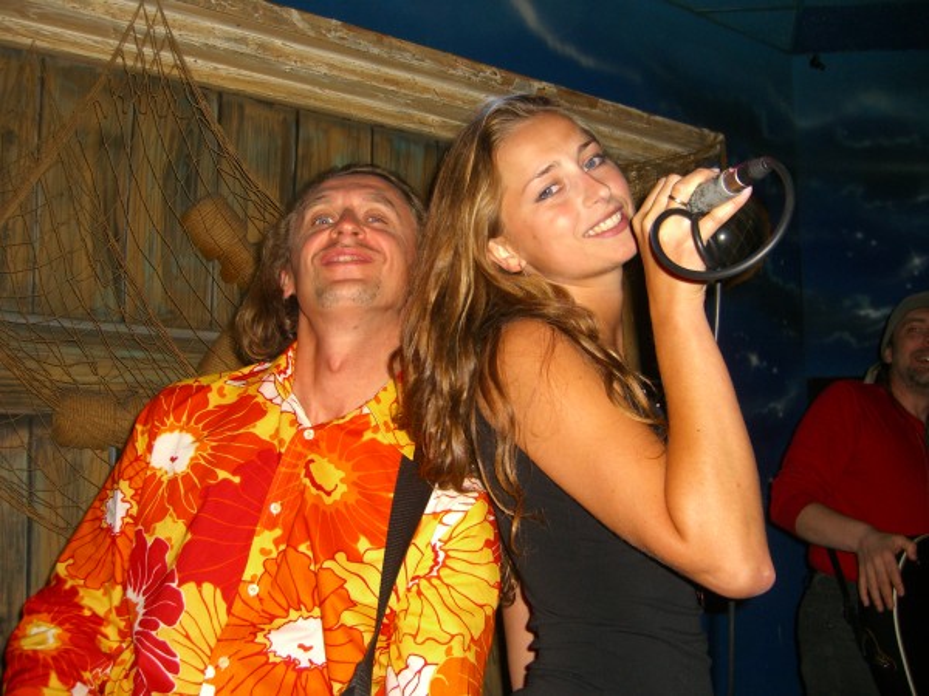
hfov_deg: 49.0
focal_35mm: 38
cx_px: 464
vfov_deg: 37.7
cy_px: 348
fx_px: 1020
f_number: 2.8
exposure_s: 1/60
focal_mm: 7.9
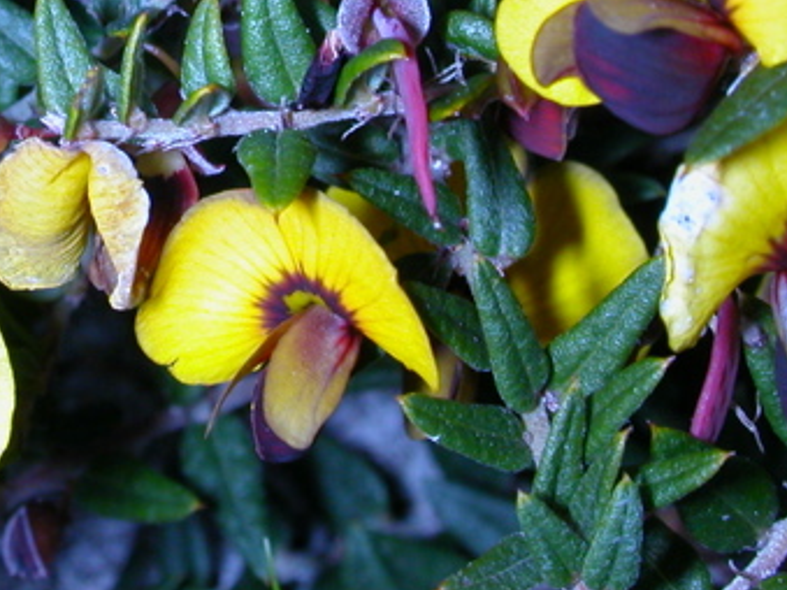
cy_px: 56
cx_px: 98
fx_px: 2750
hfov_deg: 16.1
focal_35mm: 121
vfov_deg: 12.1
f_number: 5.9
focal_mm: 9.7
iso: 100
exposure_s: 1/59.9
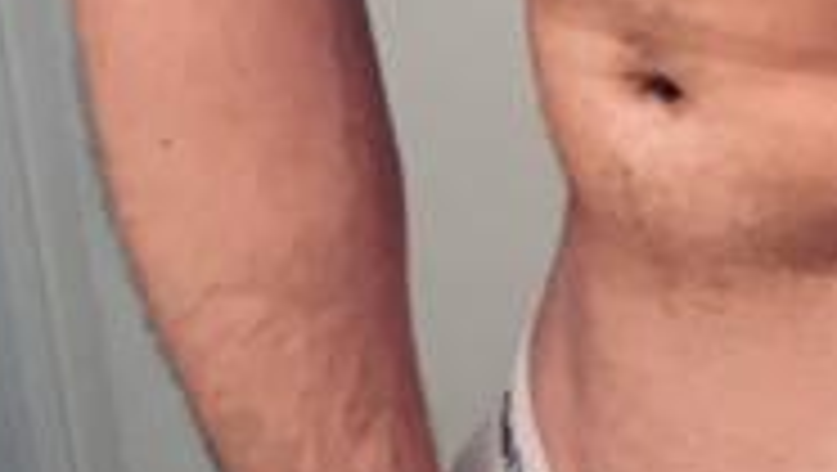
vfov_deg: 8.0
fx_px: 3354
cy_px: 589
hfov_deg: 13.4
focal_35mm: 151
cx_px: 1269
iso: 32
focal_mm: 3.99
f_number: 1.8
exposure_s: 1/30
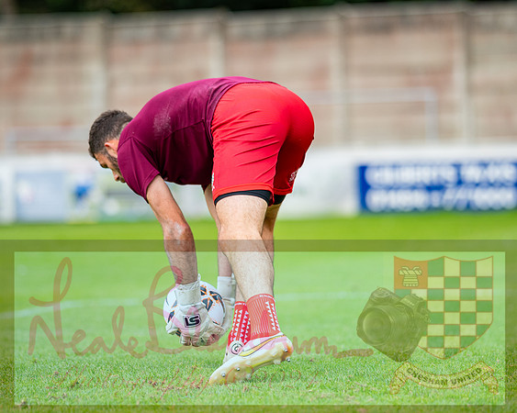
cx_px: 280
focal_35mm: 227
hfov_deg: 8.5
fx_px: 3480
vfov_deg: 6.8
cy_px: 206
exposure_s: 1/1200
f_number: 1.8
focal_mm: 135
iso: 160
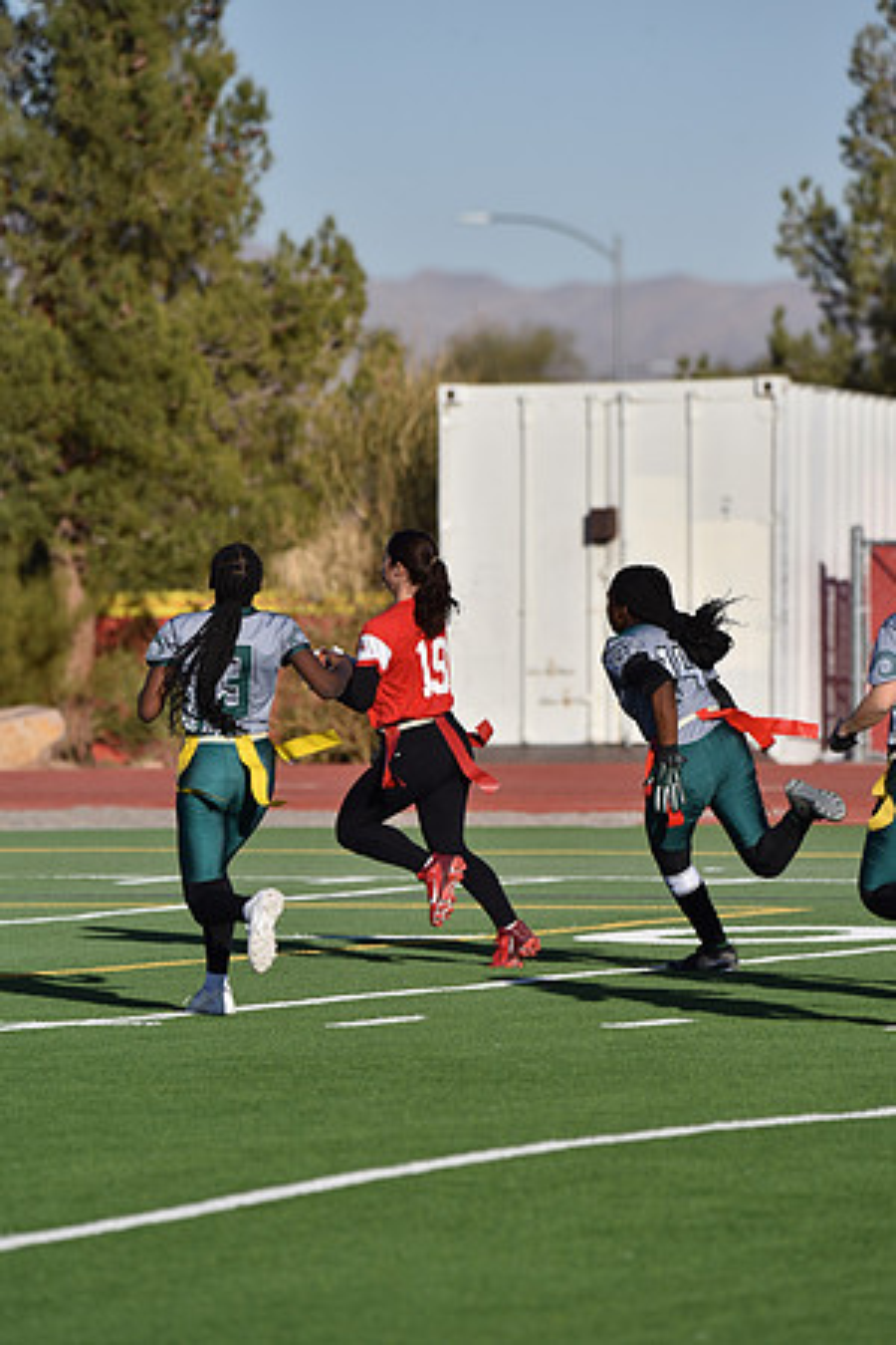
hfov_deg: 4.0
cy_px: 672
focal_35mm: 340
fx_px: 12692
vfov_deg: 6.1
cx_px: 448
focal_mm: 340
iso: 110
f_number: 6
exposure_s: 1/1000
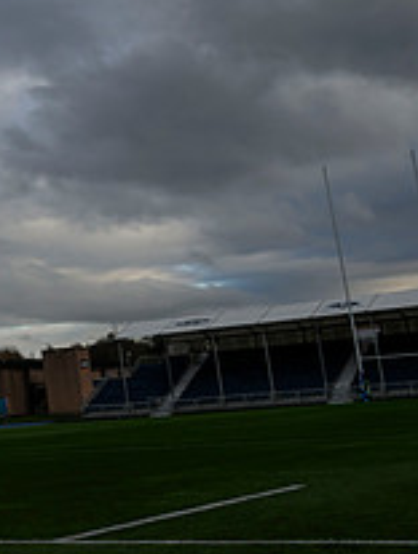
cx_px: -327
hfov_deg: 15.6
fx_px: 1316
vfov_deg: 23.6
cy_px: 154
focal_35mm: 82
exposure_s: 1/200
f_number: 9
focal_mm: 30.5
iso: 320
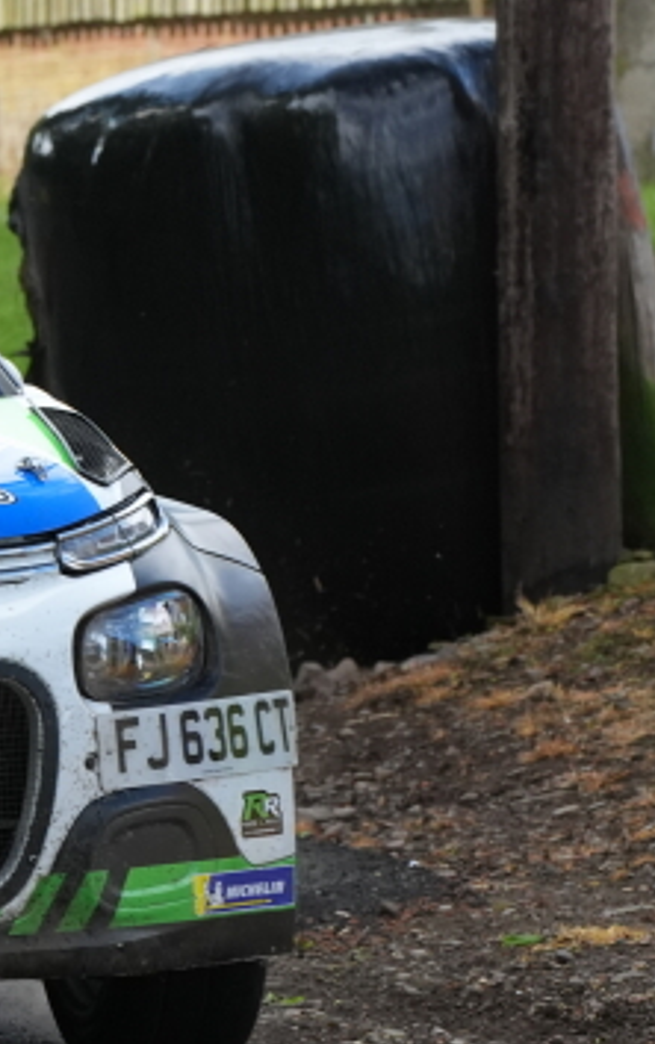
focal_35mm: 502
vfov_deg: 4.2
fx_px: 14303
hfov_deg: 2.6
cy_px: 401
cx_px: -440
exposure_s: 1/500
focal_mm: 194
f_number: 9
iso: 2000
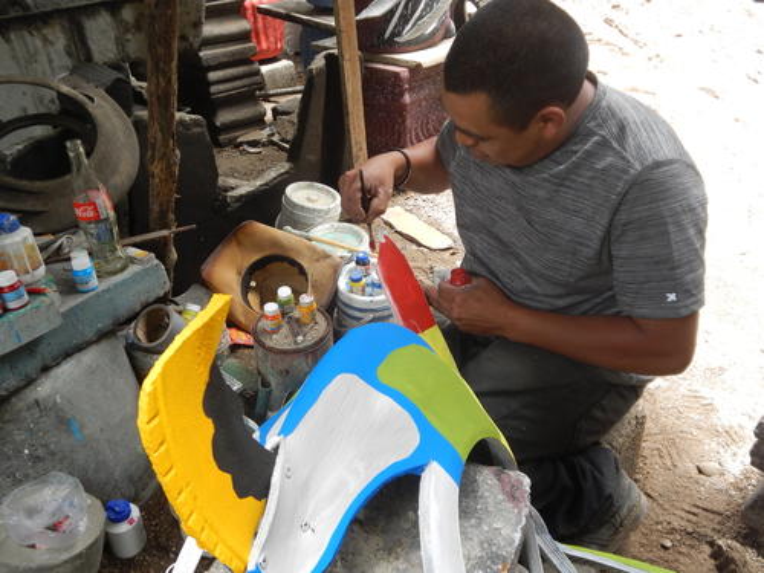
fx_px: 728
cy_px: 286
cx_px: 382
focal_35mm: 33
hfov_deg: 55.4
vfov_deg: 42.9
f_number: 3.5
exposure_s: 1/100
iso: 125
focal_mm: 6
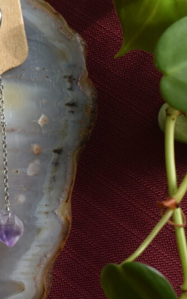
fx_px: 995
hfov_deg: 10.5
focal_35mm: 122
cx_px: -61
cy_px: 121
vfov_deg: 17.1
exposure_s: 1/60
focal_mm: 42
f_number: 8
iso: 140
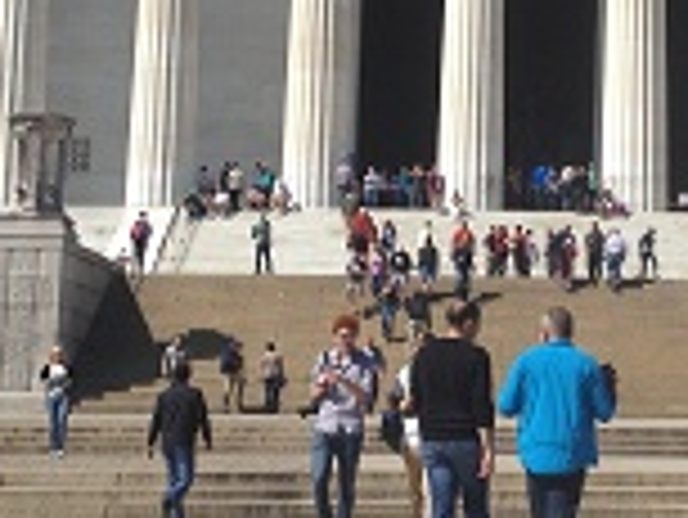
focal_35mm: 103
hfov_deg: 19.0
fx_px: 2049
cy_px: 160
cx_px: 504
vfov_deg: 14.4
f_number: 2.4
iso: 50
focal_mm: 4.28
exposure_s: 1/2762
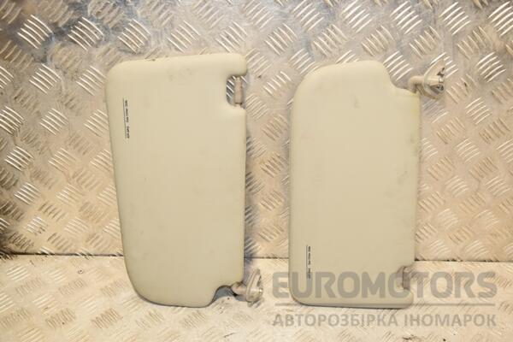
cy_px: 171
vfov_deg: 34.2
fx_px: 556
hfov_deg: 49.6
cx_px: 256
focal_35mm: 39
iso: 800
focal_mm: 26
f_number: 6.3
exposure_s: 1/200
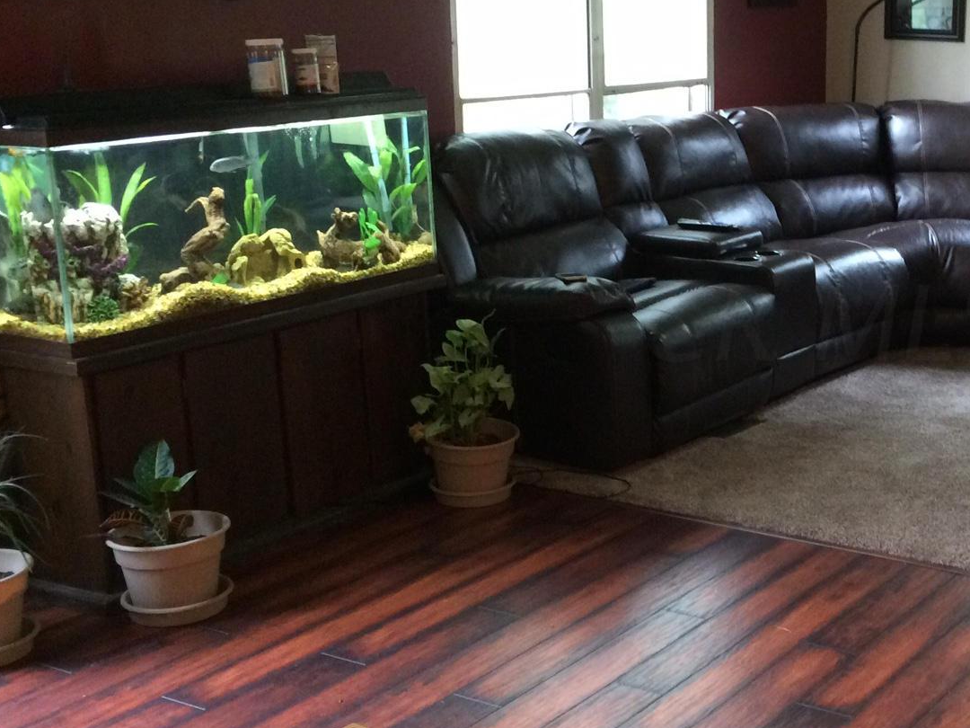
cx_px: 827
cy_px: 323
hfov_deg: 33.5
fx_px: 1541
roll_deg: +0.5
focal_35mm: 55
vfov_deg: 26.5
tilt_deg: -12.1
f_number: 2.2
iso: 320
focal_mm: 4.15
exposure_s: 1/15
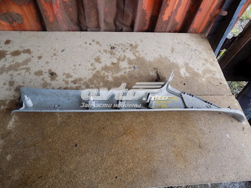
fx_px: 167
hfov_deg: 73.9
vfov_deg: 58.9
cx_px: 126
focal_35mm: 23
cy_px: 94
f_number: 3.1
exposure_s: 1/30
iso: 160
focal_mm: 4
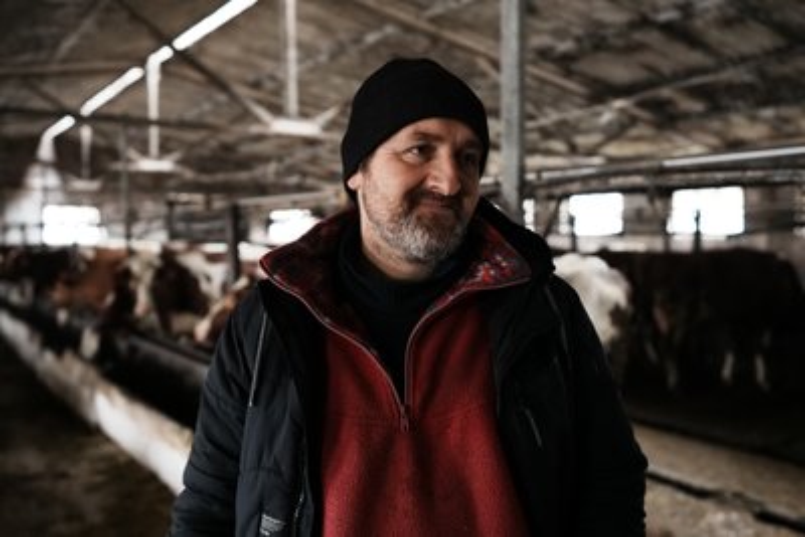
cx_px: 402
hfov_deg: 54.4
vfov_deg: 37.9
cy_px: 268
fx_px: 783
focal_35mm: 35
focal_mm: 35
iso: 8000
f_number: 2.8
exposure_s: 1/60
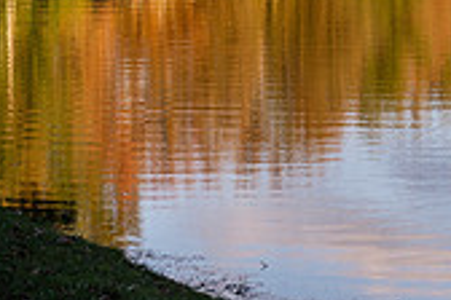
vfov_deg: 5.6
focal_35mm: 242
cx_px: 588
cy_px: -133
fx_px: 3031
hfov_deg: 8.4
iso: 320
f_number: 5.6
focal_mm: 70
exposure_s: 1/400
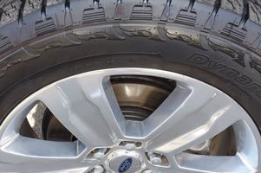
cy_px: 103
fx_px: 369
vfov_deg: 26.4
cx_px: 98
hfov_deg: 38.7
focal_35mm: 51
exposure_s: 1/60
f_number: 4
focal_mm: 16
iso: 100
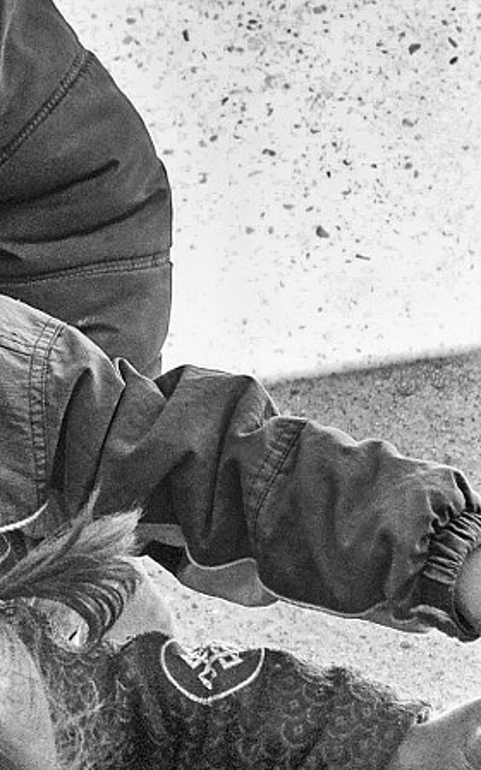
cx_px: -141
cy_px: 420
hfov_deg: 9.8
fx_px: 2748
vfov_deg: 15.9
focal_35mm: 131
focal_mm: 24
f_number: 3.8
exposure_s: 1/2000
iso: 640
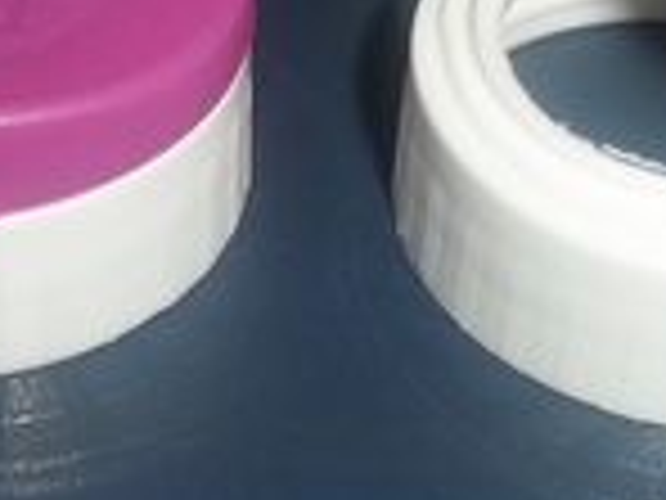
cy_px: 178
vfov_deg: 12.1
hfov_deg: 16.1
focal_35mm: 122
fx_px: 2347
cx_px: 202
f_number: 3.1
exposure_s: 1/30
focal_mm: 6.5
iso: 64
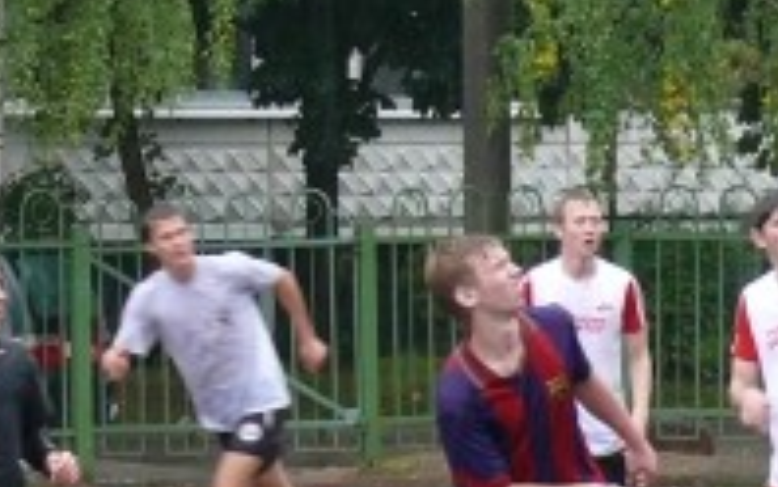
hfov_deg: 7.9
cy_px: 365
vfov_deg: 5.0
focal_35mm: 261
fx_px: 5537
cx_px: 1045
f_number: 3.2
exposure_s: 1/100
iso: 100
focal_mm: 12.4
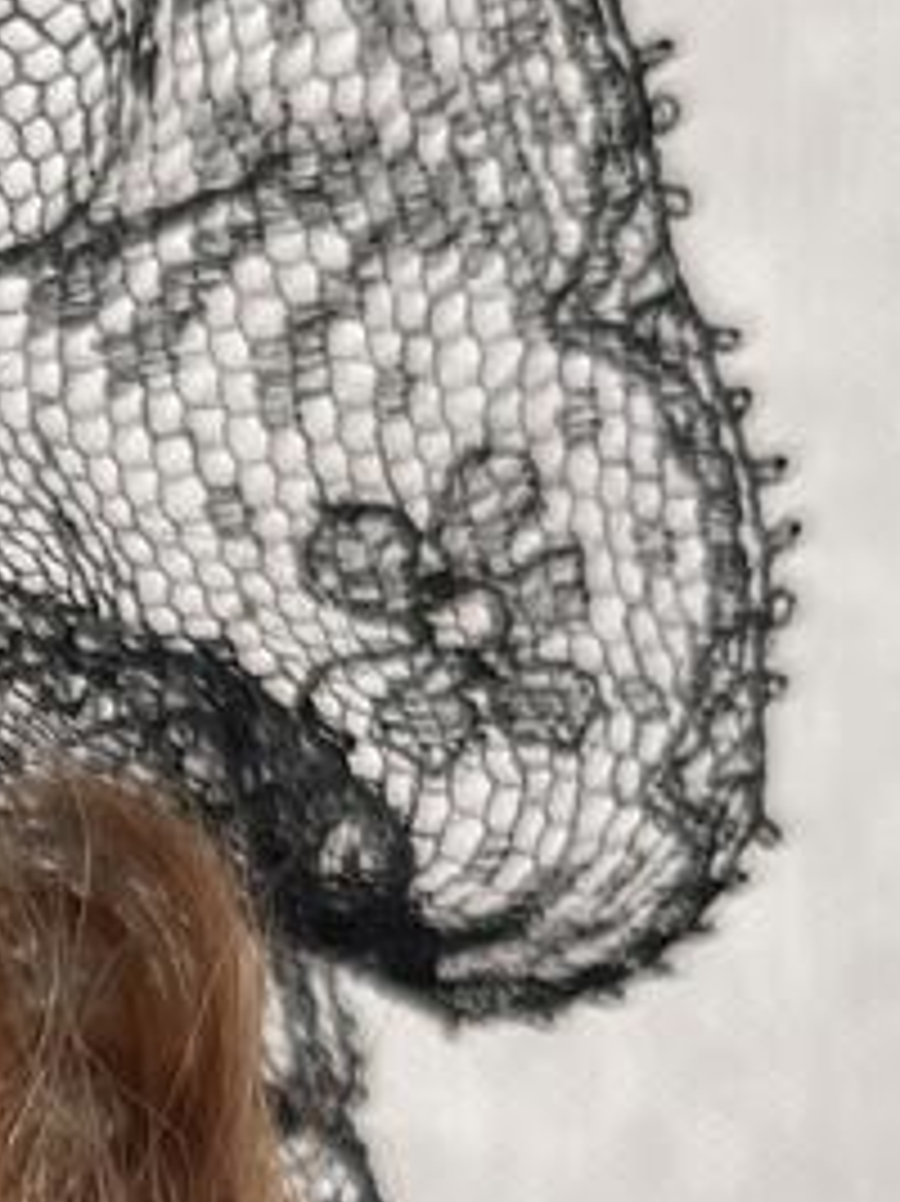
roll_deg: -0.2
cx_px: -814
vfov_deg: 18.4
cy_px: 1756
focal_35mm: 96
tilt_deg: -2.9
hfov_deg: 13.5
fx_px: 3331
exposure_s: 1/121
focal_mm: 5.1
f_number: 1.6
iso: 125
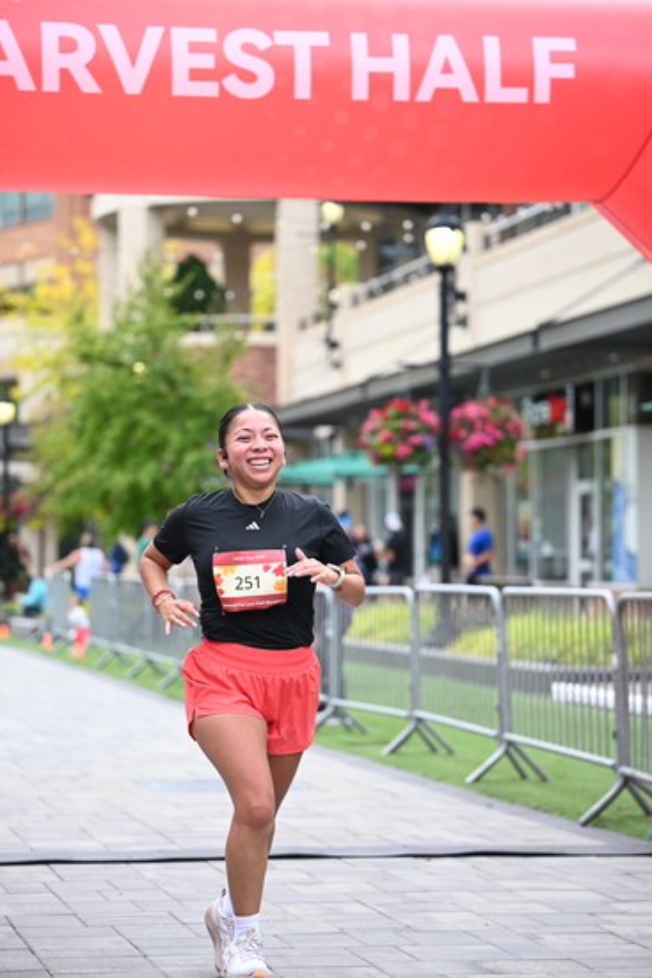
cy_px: 489
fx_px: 2498
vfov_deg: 22.1
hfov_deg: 14.9
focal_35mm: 92
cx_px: 326
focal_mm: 92
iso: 640
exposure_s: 1/2000
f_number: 2.8
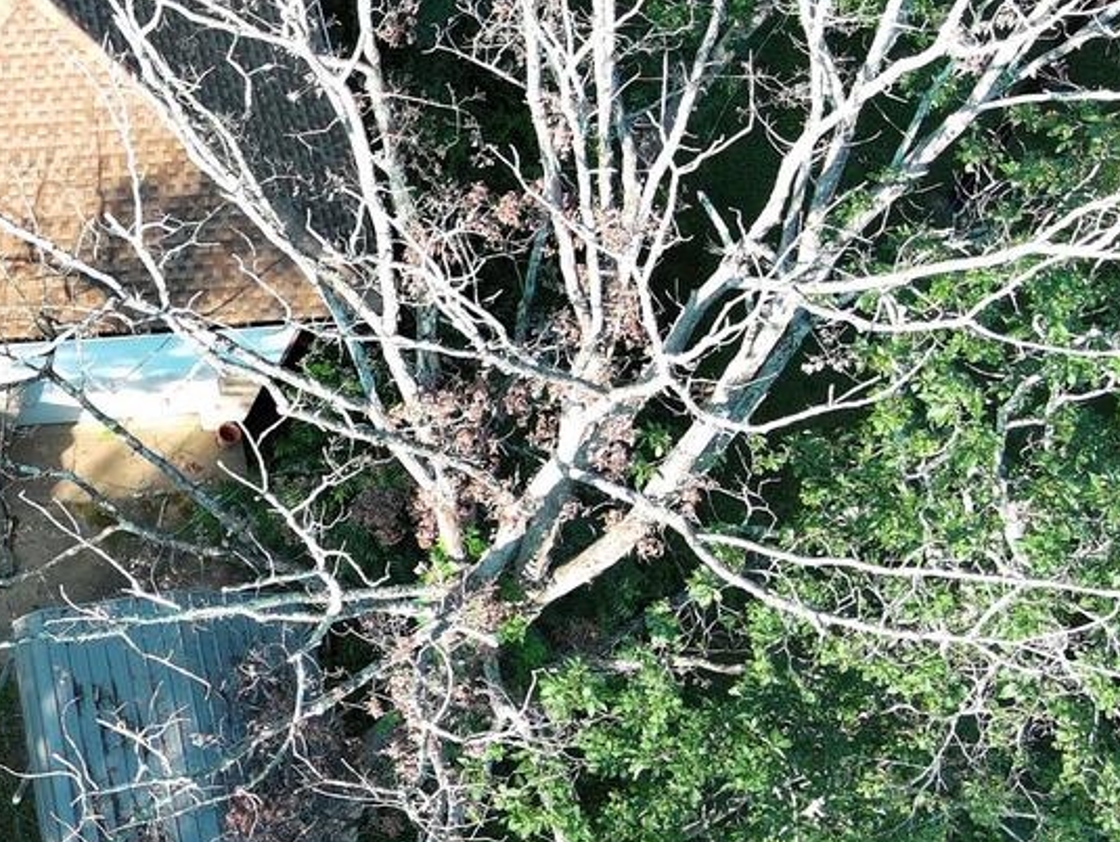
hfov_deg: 23.5
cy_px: 331
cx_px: -260
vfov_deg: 19.6
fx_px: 2428
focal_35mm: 75
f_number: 2.8
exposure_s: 1/165
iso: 100
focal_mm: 10.57
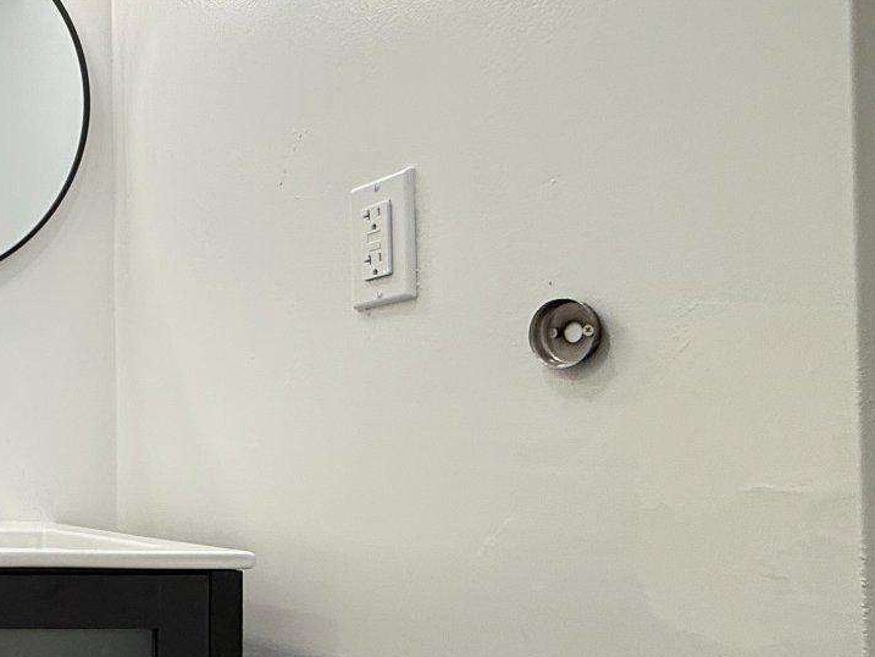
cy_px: 446
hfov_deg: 31.4
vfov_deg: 35.6
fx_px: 1011
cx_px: -350
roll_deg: -0.2
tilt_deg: +0.9
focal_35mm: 40
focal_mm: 2.22
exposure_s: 1/120
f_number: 2.2
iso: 125
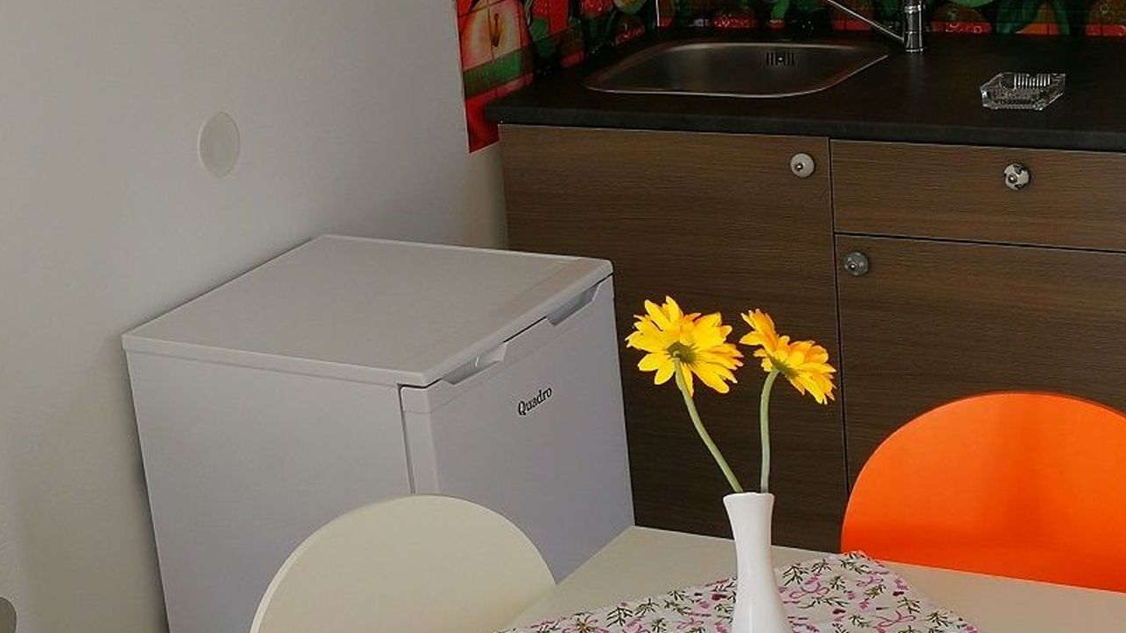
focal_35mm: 78
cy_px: 306
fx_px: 2329
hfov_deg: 27.0
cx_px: 365
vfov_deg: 15.5
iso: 100
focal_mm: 3.95
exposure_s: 1/60
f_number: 2.2
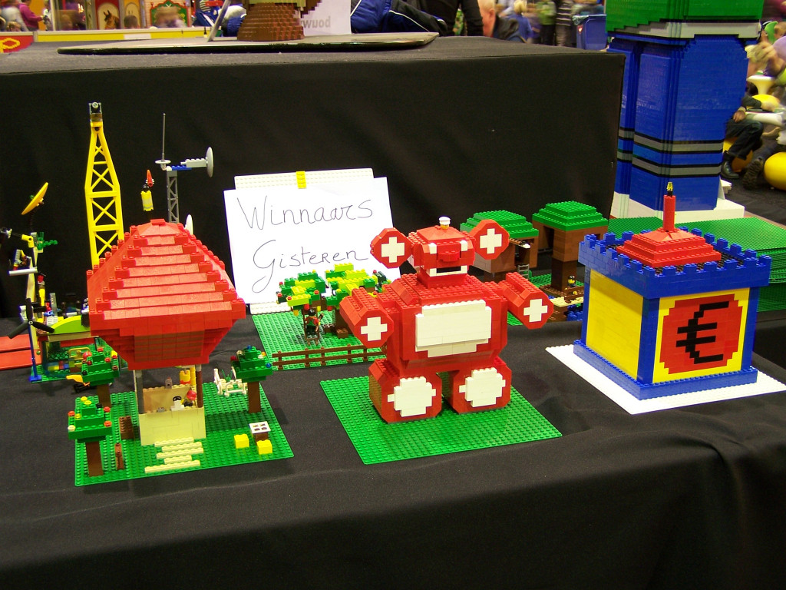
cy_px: 295
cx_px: 393
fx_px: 908
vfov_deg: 36.0
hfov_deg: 46.8
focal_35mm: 40
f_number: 2.8
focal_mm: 6.7
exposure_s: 1/3
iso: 80
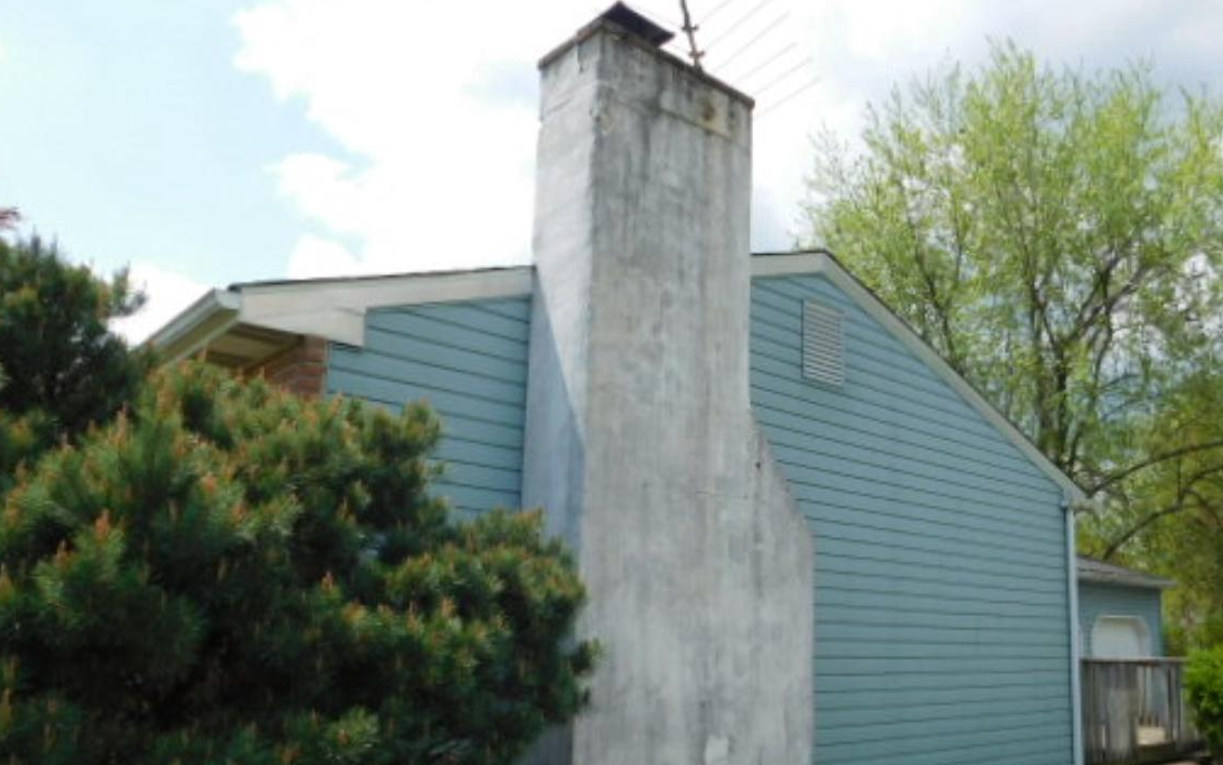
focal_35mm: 31
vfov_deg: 40.4
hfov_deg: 60.6
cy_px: 474
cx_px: 748
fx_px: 1033
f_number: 6
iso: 125
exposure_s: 1/400
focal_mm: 4
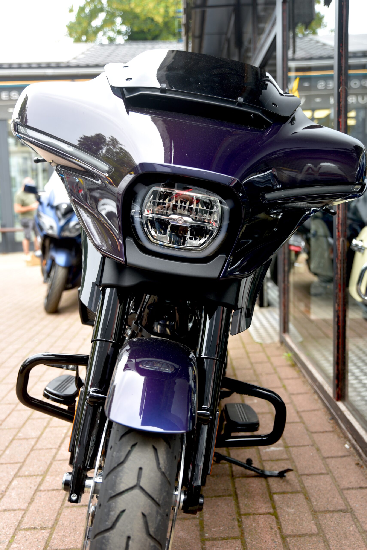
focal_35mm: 38
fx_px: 580
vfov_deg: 50.7
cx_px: 184
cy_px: 275
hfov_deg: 35.1
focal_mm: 38
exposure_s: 1/60
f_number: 3.2
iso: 100
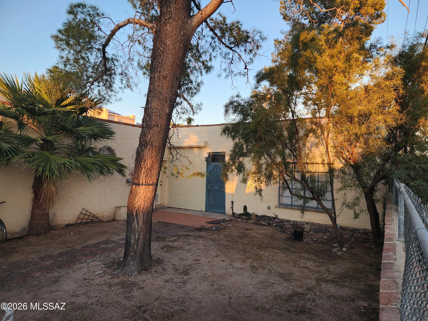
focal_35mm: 23
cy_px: 160
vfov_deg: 58.9
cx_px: 214
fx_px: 284
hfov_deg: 73.9
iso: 50
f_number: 1.8
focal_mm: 6.4
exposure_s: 1/180
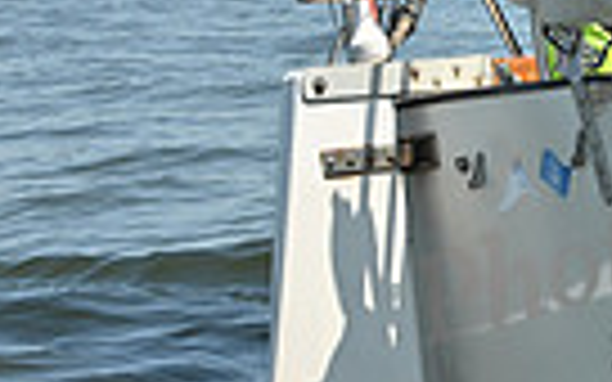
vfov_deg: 4.3
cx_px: 1287
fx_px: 5070
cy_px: -70
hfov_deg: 6.7
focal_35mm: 304
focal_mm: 70
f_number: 9
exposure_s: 1/1000
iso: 320
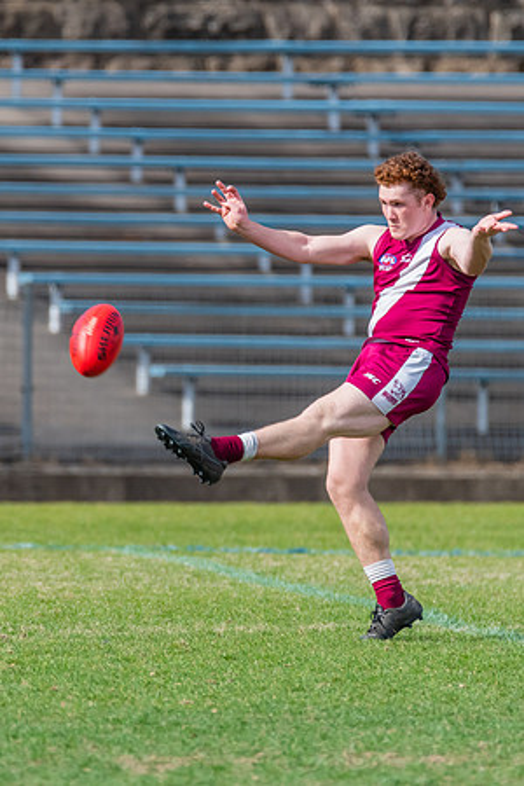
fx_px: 22420
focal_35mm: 1027
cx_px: 154
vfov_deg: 2.0
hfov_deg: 1.3
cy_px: 339
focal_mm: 600
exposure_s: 1/1600
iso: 800
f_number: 6.3
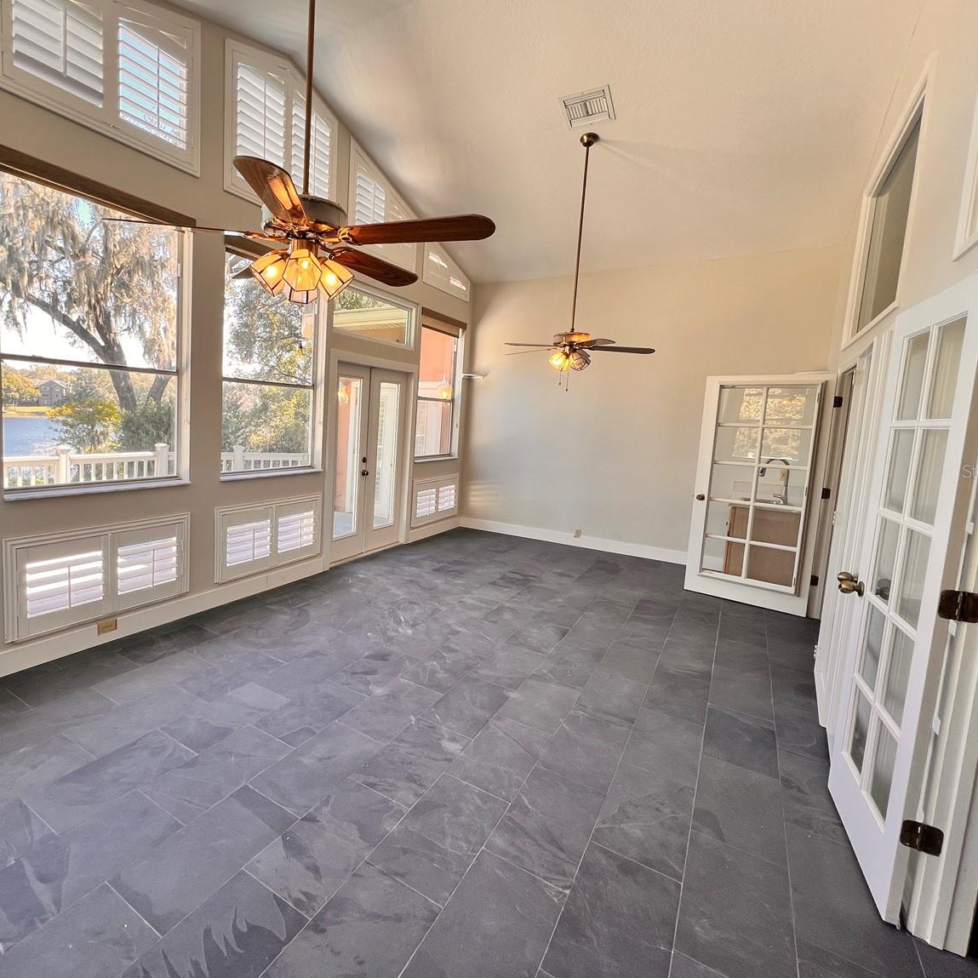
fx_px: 511
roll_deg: -2.9
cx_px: 362
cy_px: 471
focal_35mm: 16
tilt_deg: -5.9
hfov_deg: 85.6
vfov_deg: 87.4
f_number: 1.8
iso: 40
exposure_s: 1/120
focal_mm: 1.57
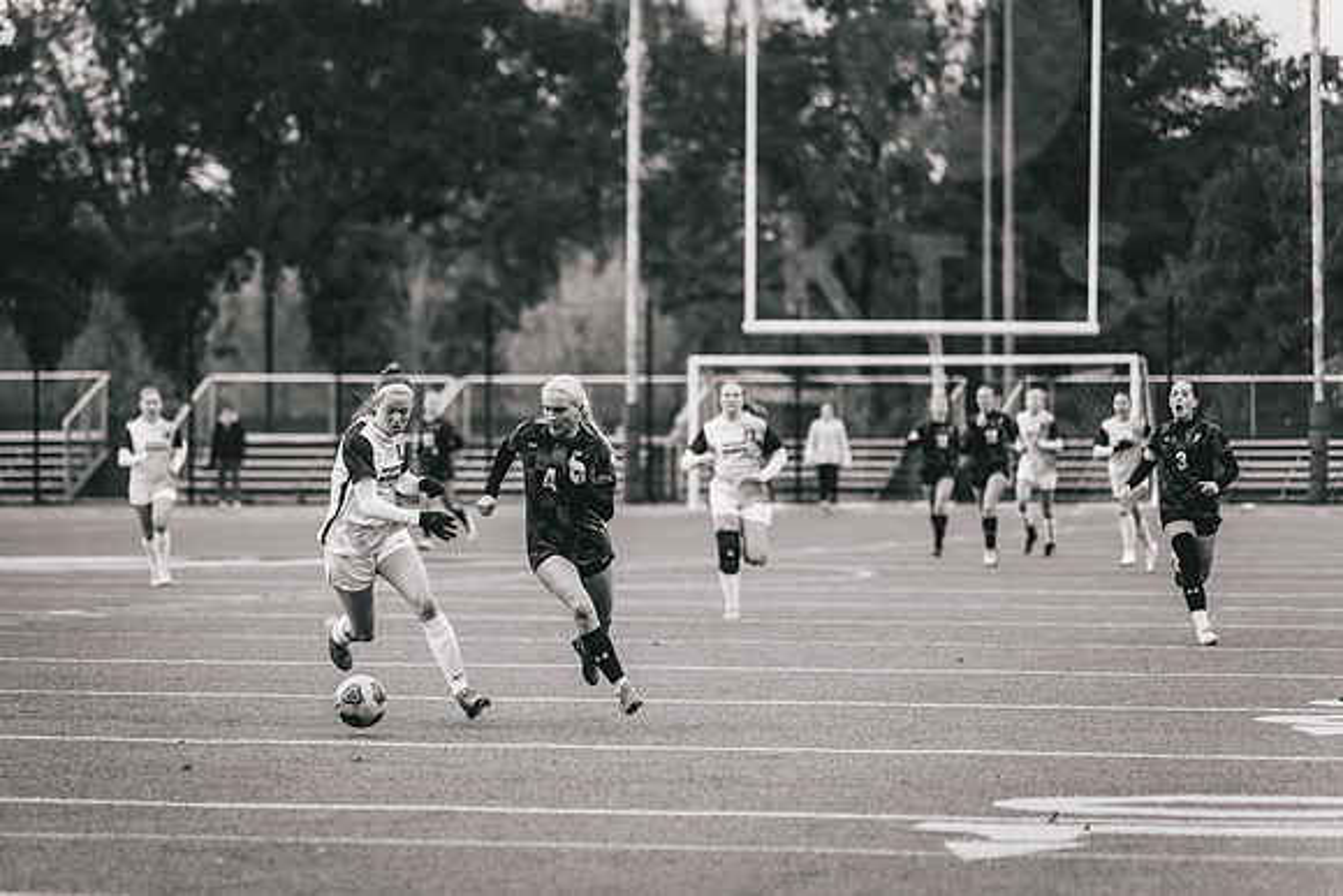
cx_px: 536
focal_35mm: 182
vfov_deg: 7.6
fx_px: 6786
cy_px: 535
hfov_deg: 11.3
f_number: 2.8
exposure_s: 1/1250
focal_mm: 150
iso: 400
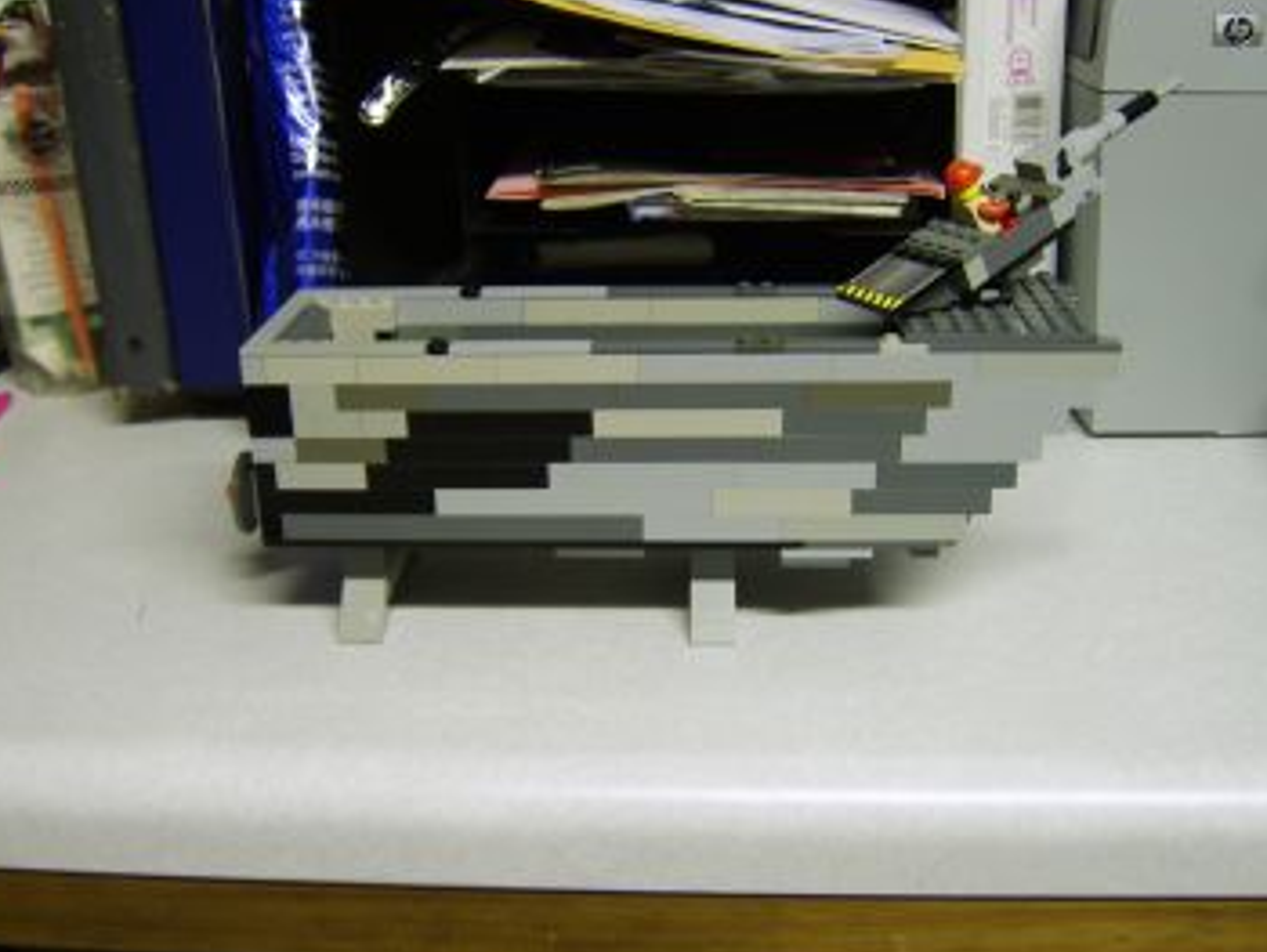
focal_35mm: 34
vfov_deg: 41.8
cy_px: 489
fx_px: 1245
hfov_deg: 53.9
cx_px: 644
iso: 71
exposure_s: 1/8
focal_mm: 8.13
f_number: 2.7
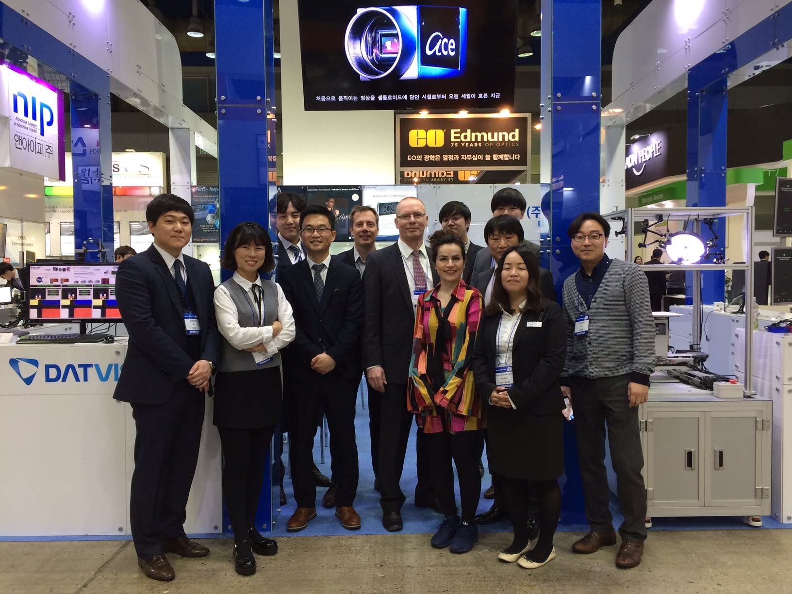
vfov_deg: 48.2
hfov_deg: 61.7
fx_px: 664
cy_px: 297
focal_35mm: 29
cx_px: 396
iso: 40
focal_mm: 4.15
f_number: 2.2
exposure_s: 1/30
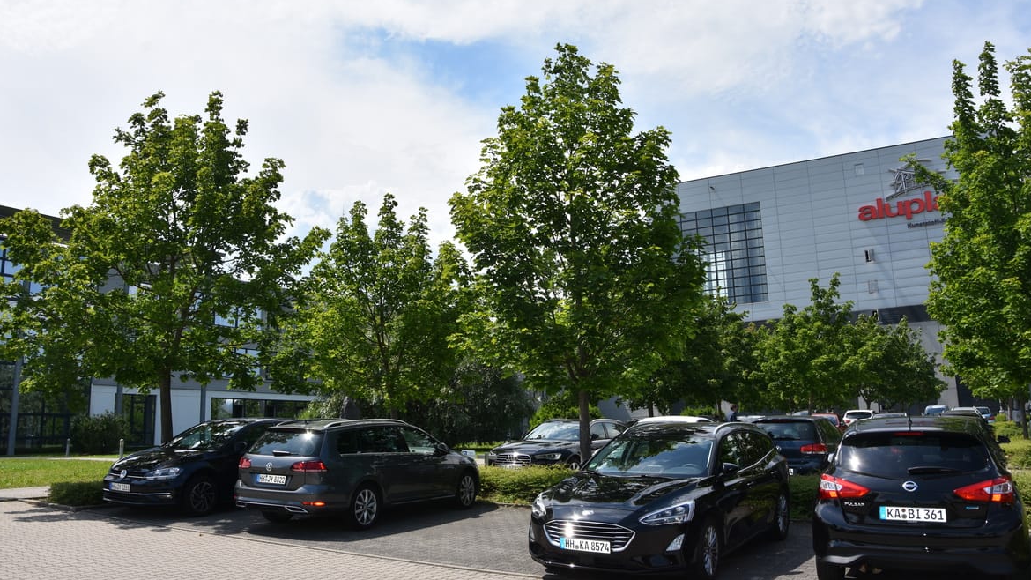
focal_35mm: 29
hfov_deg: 66.1
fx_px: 793
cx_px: 511
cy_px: 257
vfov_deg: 40.1
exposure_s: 1/250
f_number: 10
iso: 100
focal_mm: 18
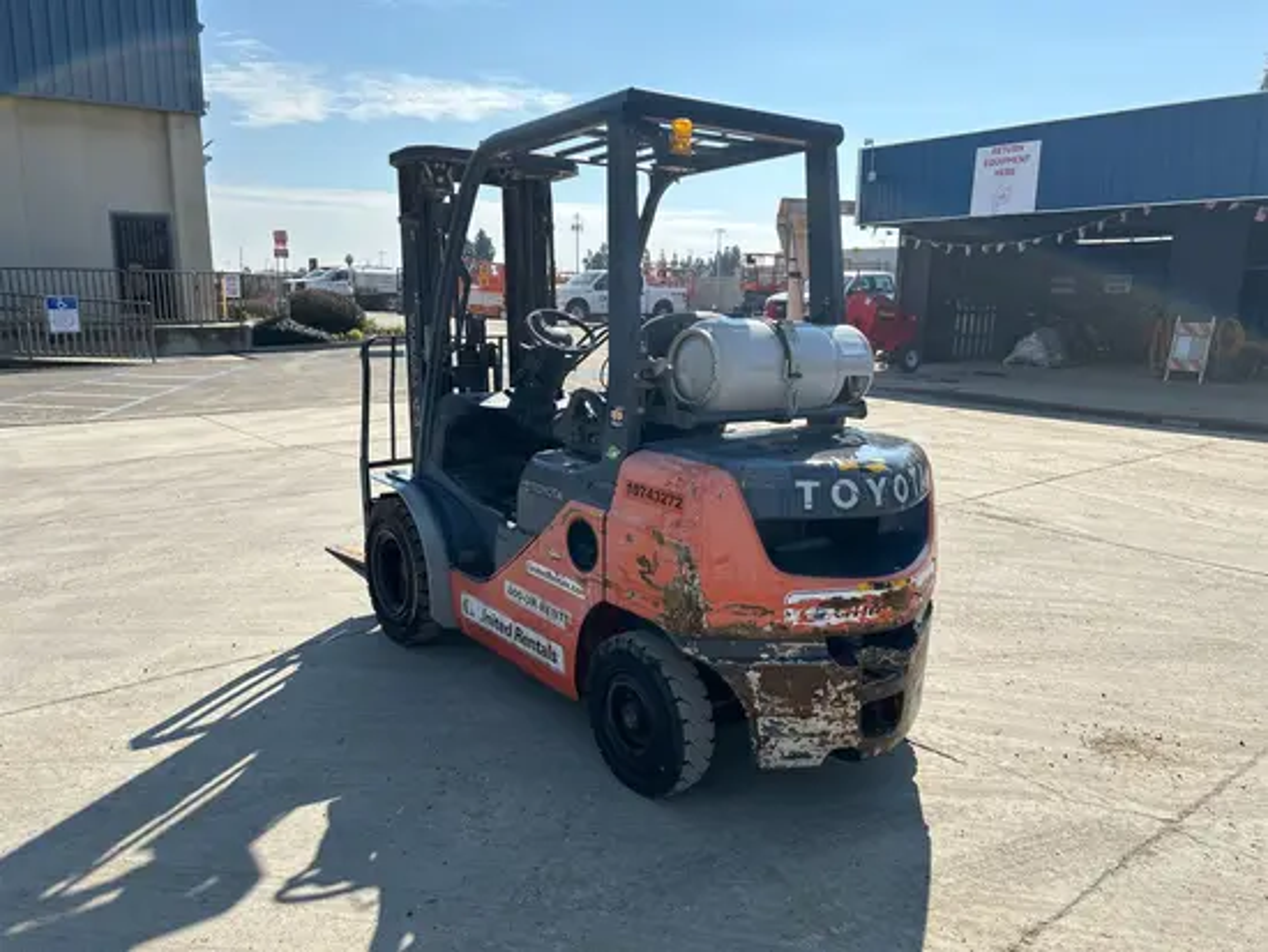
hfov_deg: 67.3
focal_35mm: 26
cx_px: 634
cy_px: 476
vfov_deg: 53.1
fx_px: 953
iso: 50
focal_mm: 5.7
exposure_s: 1/4444
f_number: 1.5
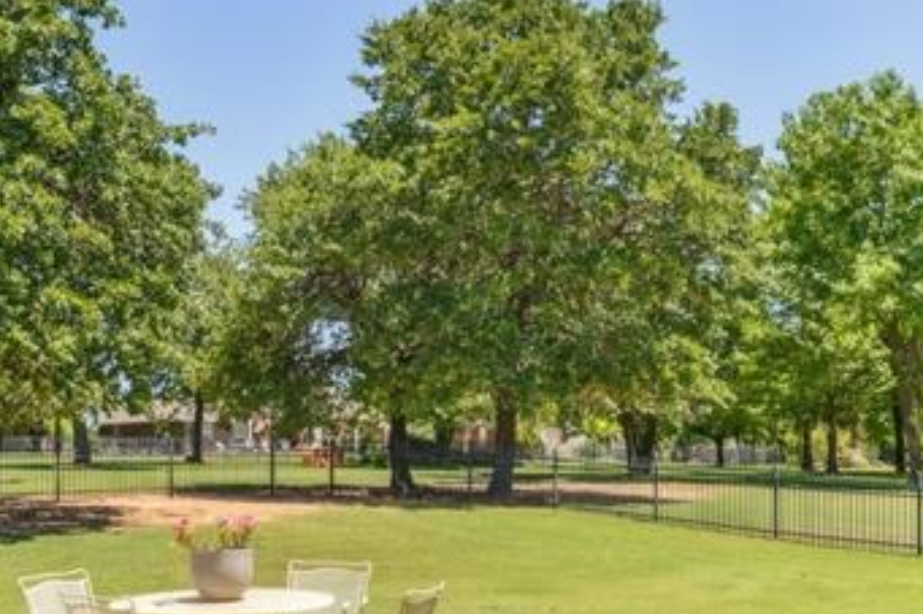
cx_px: 475
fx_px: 1230
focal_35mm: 48
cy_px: 444
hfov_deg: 41.1
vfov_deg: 27.7
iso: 250
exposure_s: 1/160
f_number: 10
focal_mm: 16
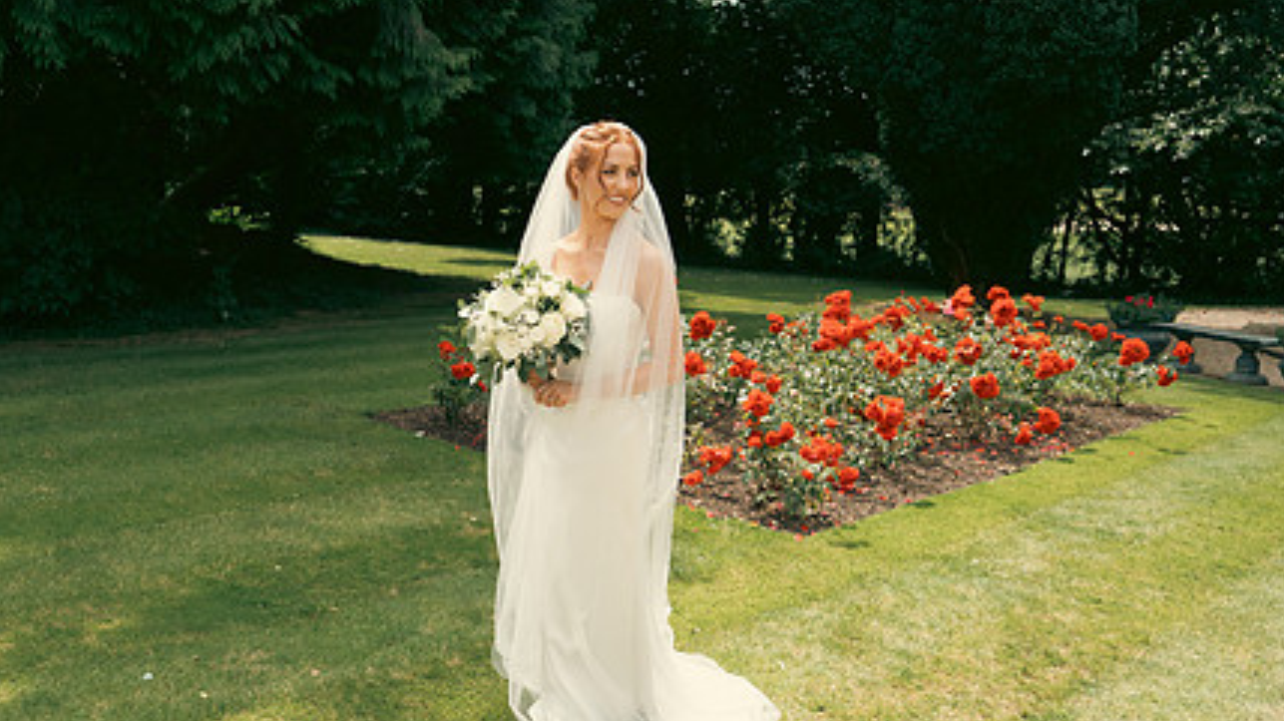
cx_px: 506
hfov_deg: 57.5
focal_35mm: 34
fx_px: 1157
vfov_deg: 34.6
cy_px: 396
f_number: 3.5
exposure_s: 1/1250
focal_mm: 24
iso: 320
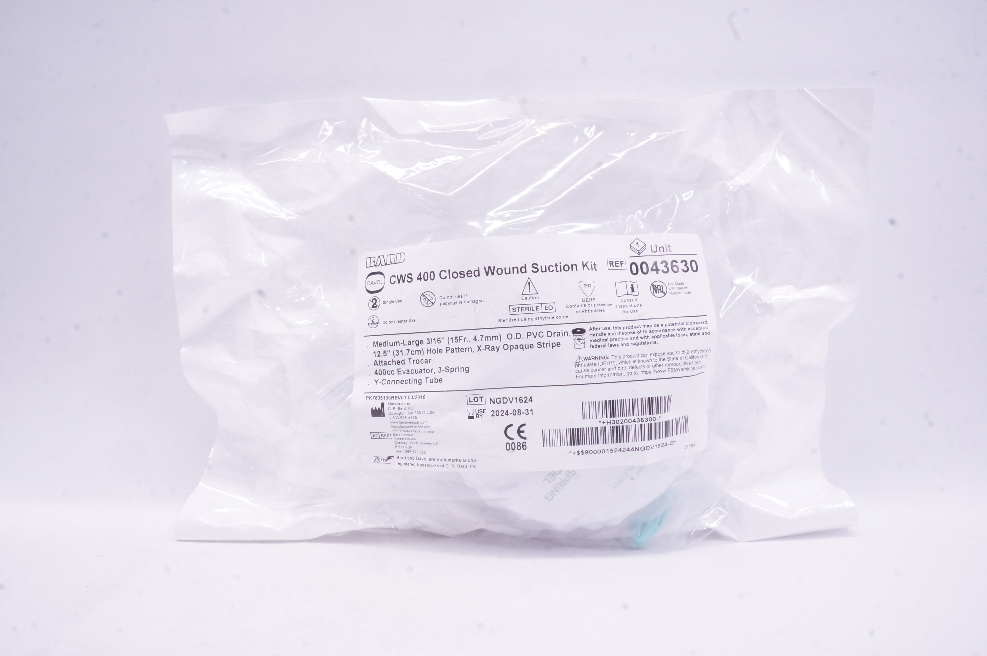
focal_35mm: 27
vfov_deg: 47.8
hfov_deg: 67.4
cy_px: 328
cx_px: 494
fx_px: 739
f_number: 22
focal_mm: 18
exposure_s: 1/20
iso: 1600
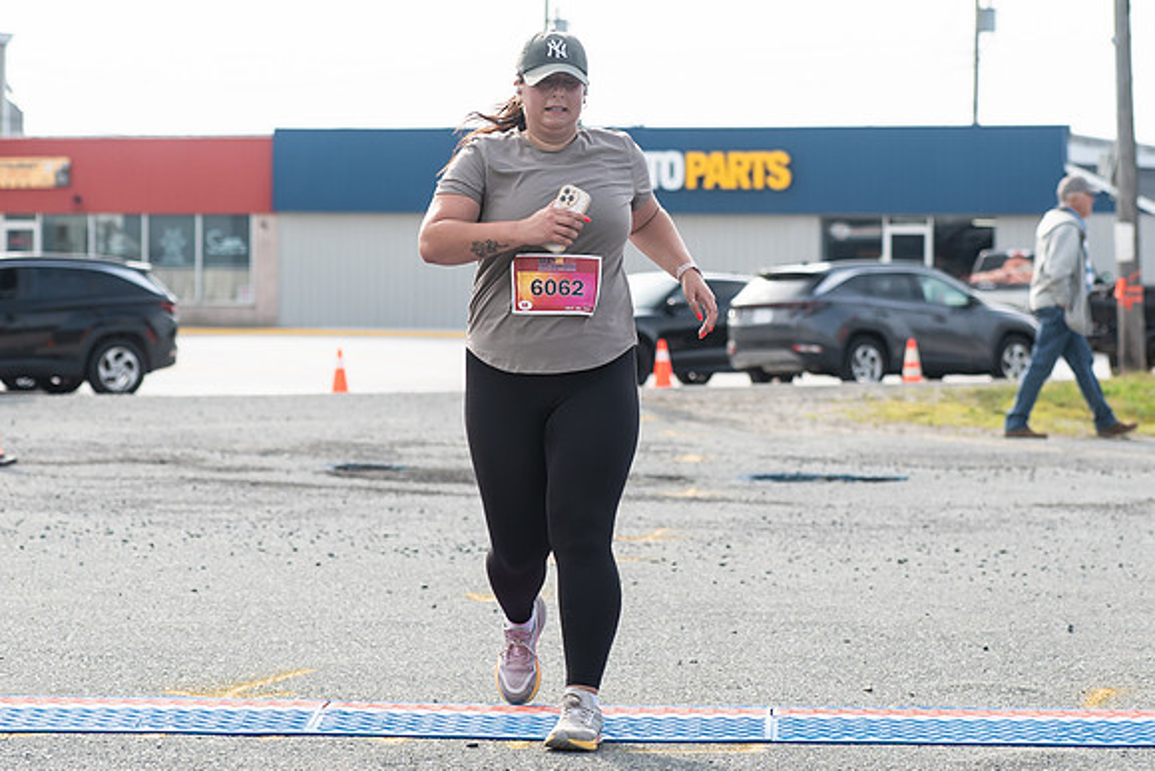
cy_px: 179
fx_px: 4444
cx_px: 578
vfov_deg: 9.9
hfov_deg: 14.8
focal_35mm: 138
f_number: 4.5
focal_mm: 80
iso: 250
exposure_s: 1/1250
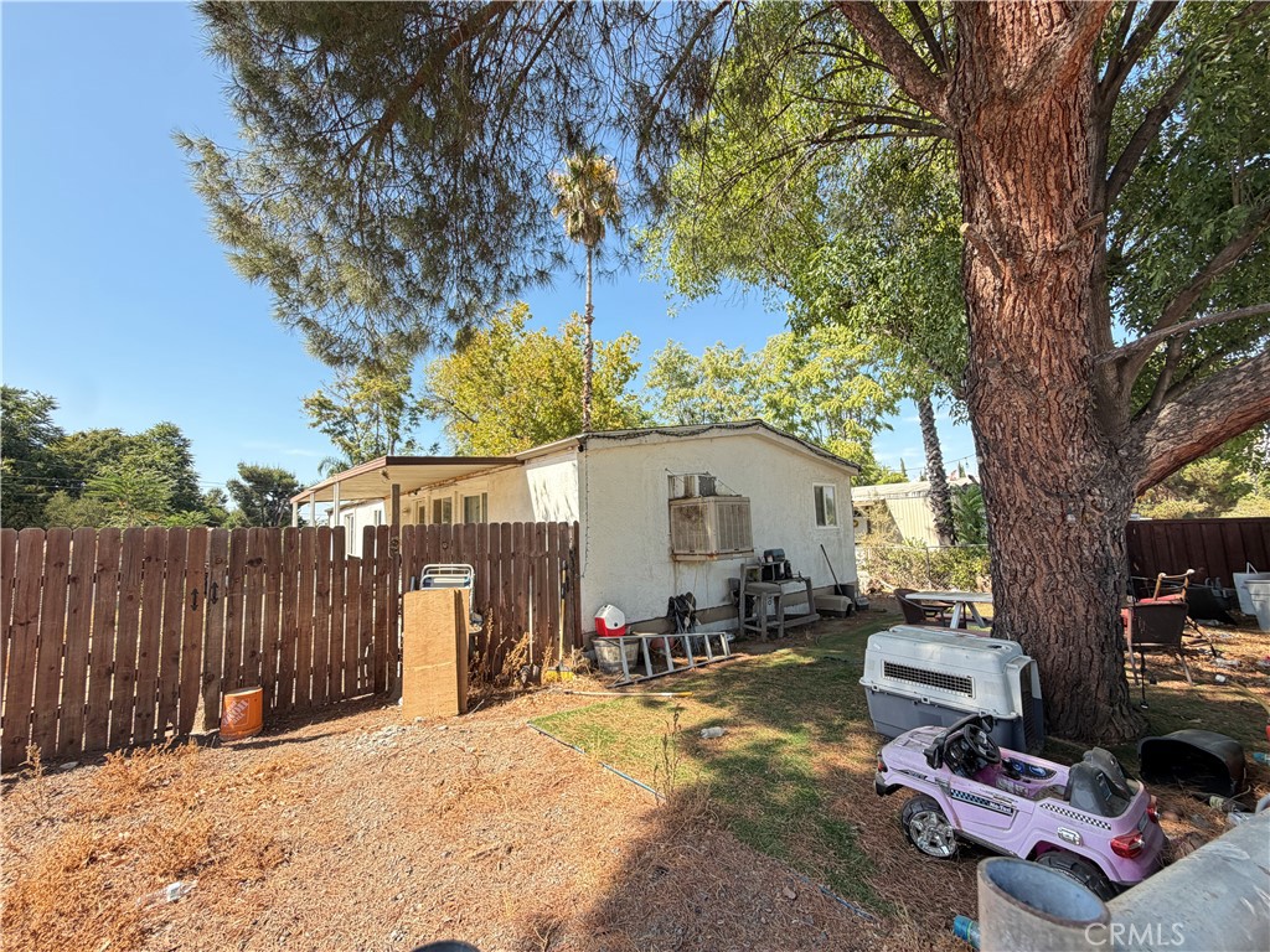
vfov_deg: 85.7
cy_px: 476
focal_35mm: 14
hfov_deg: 102.1
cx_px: 635
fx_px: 514
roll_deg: +2.1
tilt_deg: +5.8
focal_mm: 2.22
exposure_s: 1/155
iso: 50
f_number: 2.2
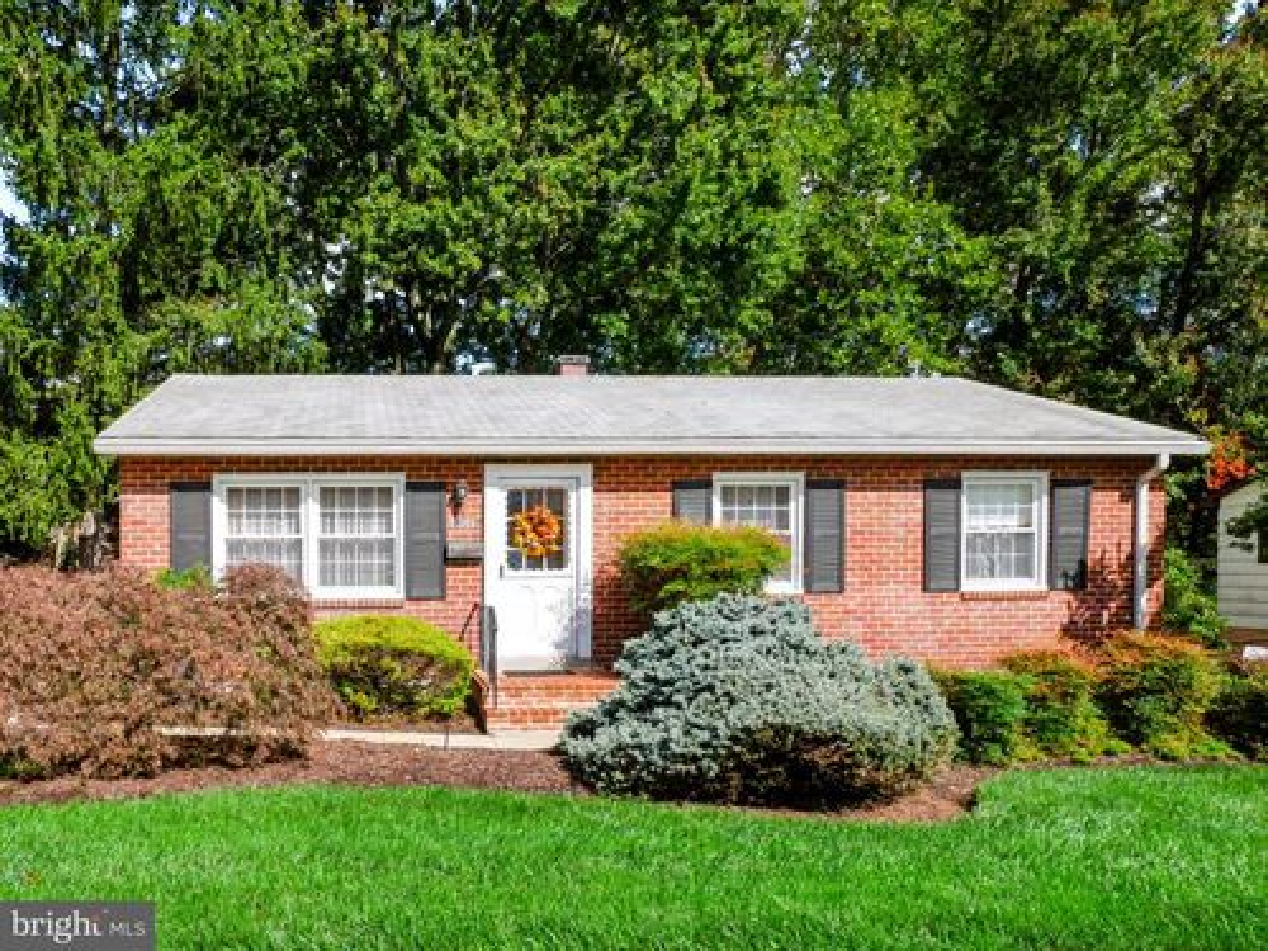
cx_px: 634
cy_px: 476
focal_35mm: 24
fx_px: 879
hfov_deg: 71.6
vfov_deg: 56.8
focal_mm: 12
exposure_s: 1/500
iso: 200
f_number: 8
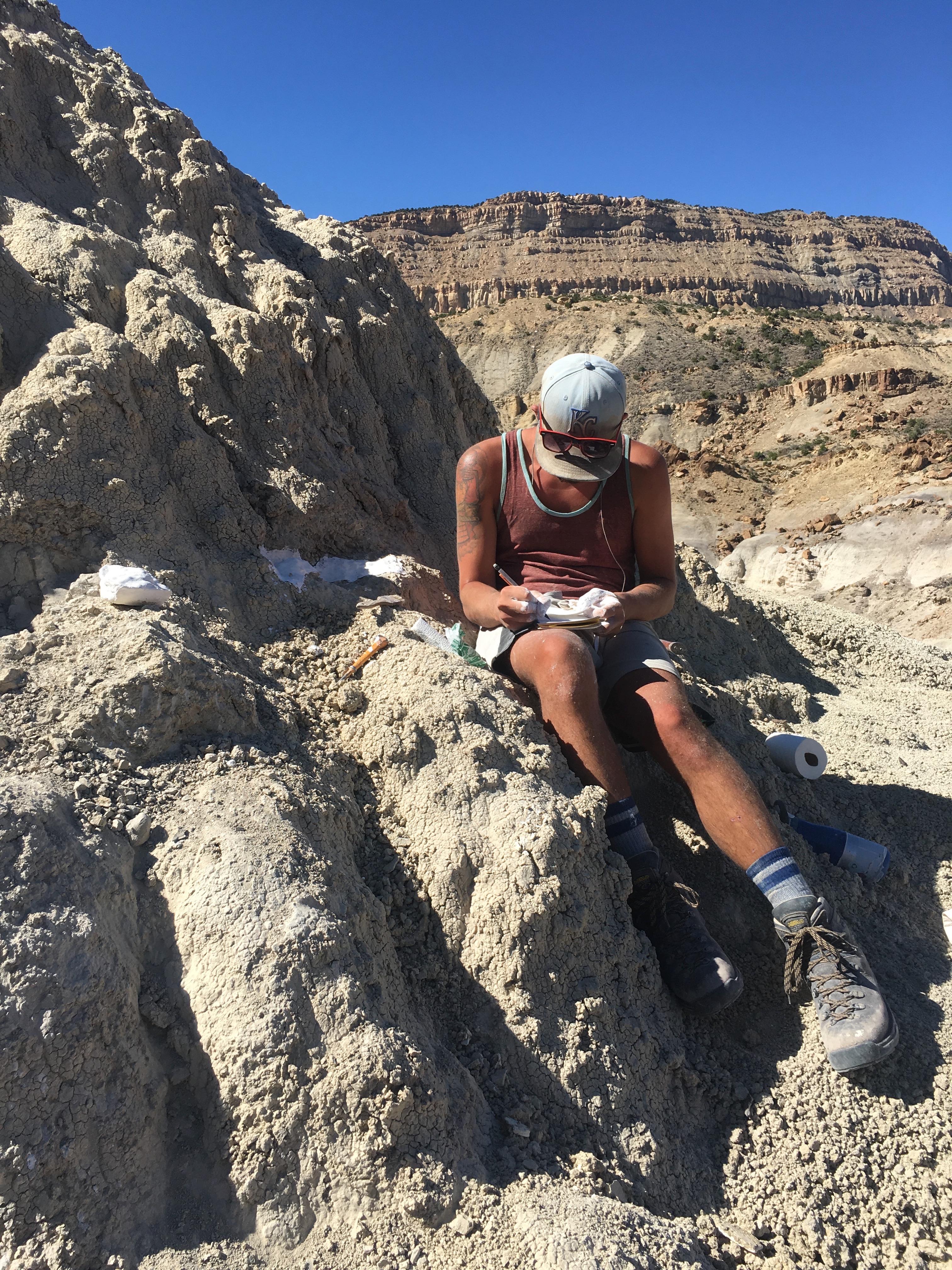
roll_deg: -2.2
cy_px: 635
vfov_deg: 61.7
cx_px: 476
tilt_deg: -8.6
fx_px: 1063
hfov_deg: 48.2
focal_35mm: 29
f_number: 2.2
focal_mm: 4.15
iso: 25
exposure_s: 1/1451
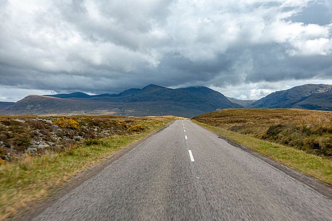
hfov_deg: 63.6
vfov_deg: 45.0
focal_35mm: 29
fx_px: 267
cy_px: 110
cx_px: 166
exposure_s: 1/250
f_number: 7.1
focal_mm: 10.51
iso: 125
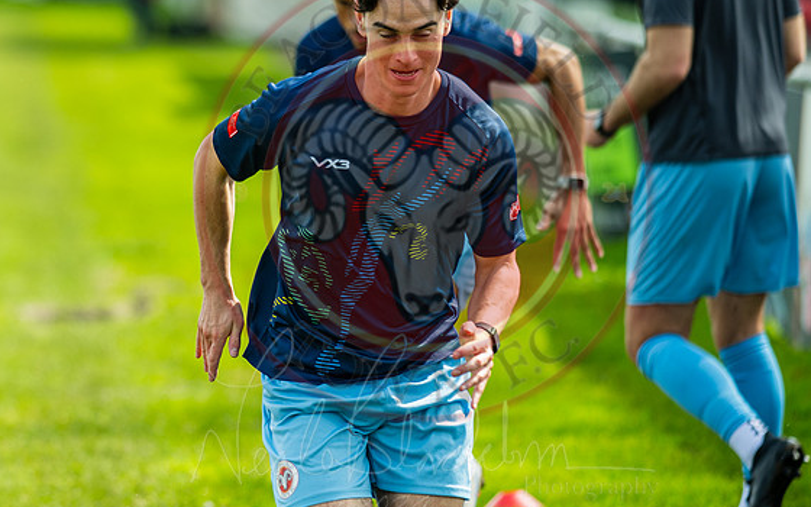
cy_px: 312
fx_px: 7095
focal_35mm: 321
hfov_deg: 6.5
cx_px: 299
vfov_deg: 4.1
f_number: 1.8
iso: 100
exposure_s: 1/2000
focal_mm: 135
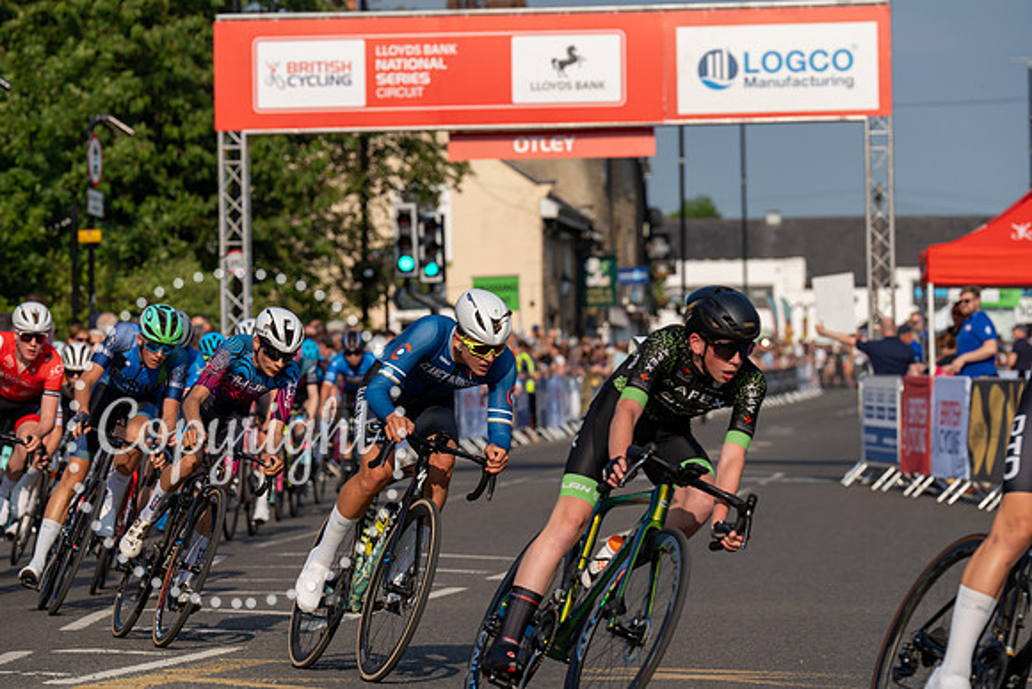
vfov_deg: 7.5
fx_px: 5218
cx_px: 516
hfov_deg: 11.3
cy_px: 344
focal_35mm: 182
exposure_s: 1/1000
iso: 160
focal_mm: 182
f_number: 6.3
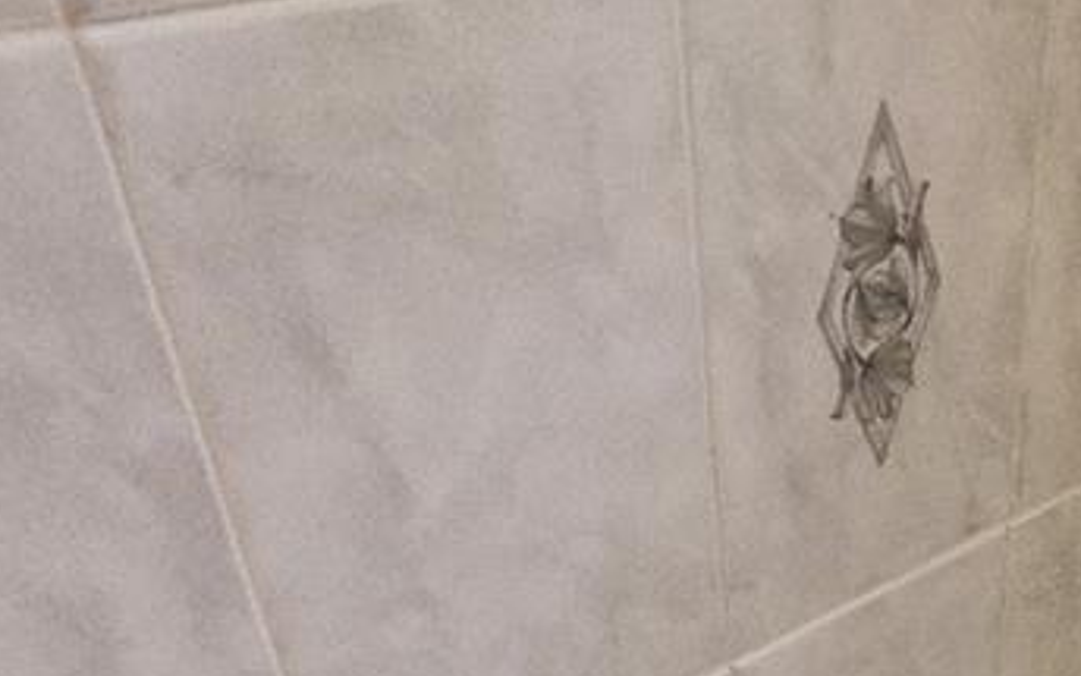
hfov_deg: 35.3
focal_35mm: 48
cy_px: 1374
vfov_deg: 17.9
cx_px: 1213
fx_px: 1414
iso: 250
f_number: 2.2
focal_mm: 1.7
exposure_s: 1/60
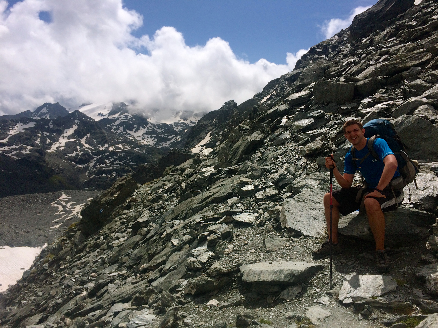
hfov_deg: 60.0
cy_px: 164
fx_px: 380
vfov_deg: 46.8
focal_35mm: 30
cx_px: 219
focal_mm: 4.12
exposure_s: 1/6849
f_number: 2.2
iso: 40
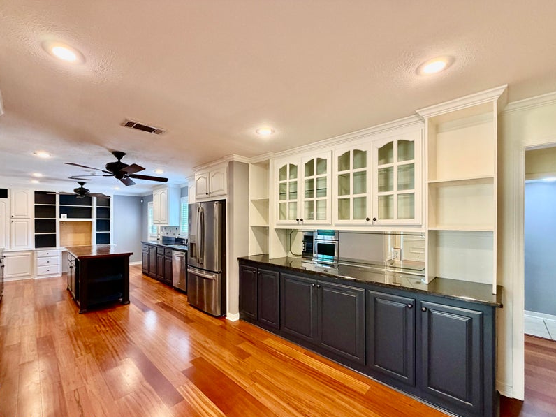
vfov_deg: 81.6
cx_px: 259
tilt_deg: -0.1
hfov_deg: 98.0
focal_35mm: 15
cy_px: 223
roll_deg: +0.9
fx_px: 241
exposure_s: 1/60
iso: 320
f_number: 2.2
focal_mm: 2.22
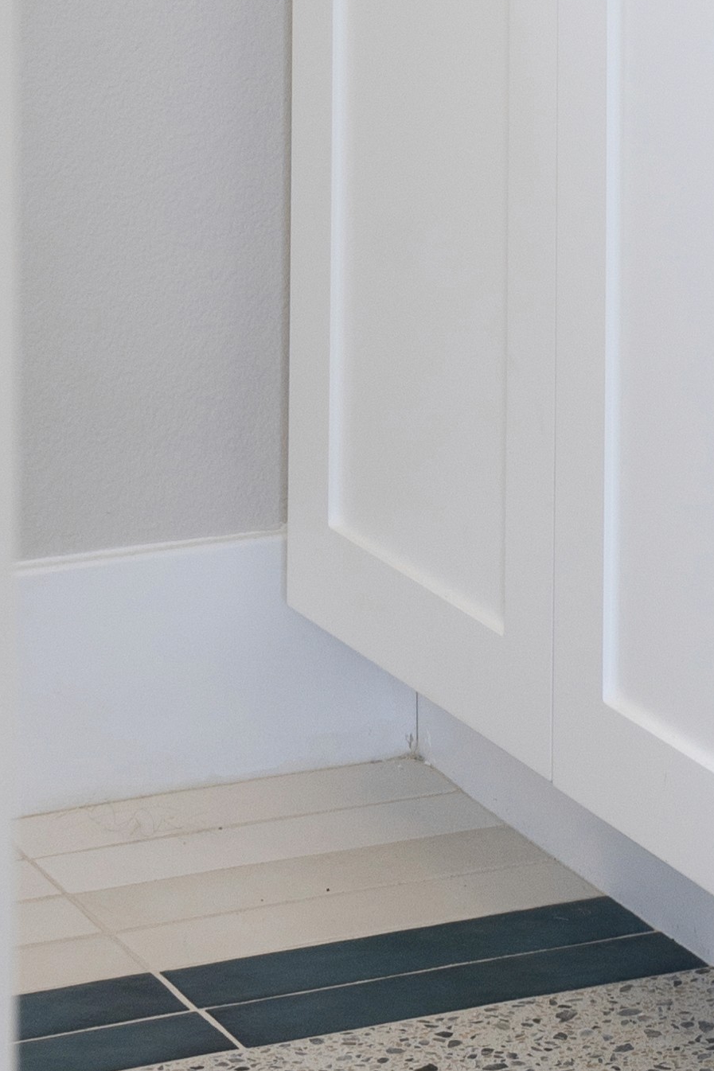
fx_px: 5267
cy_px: -929
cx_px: 916
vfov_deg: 10.8
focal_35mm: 177
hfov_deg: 7.7
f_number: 9
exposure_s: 1/6
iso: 320
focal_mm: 34
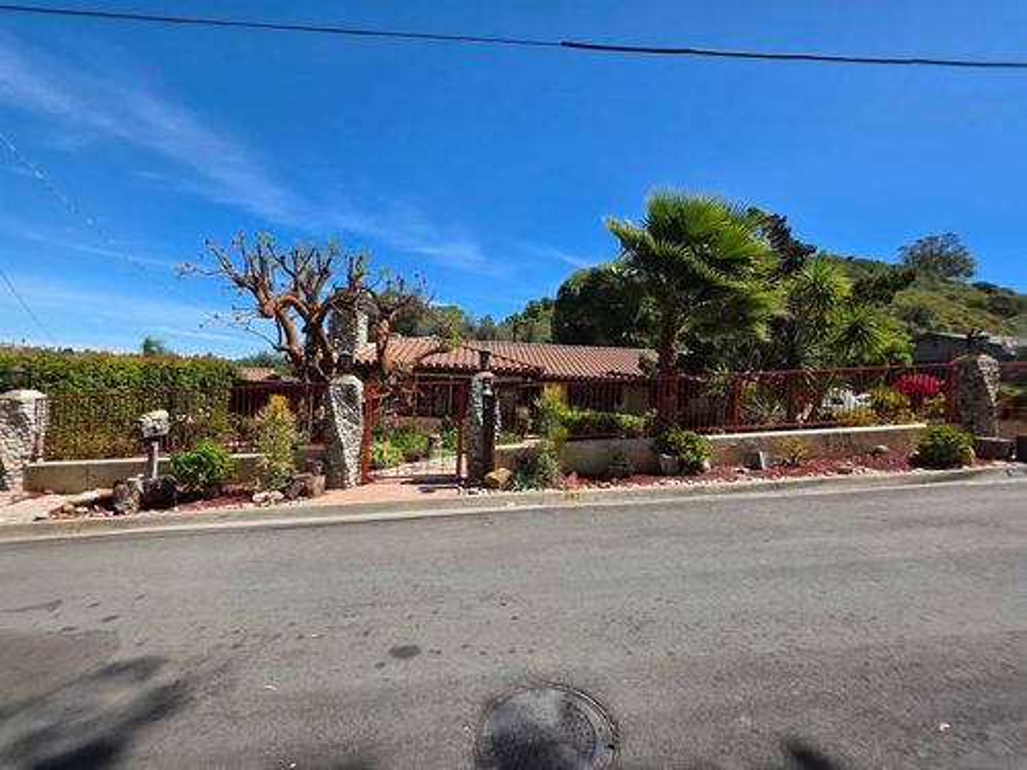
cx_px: 514
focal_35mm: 13
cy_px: 385
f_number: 1.9
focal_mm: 2.2
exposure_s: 1/1884
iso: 40
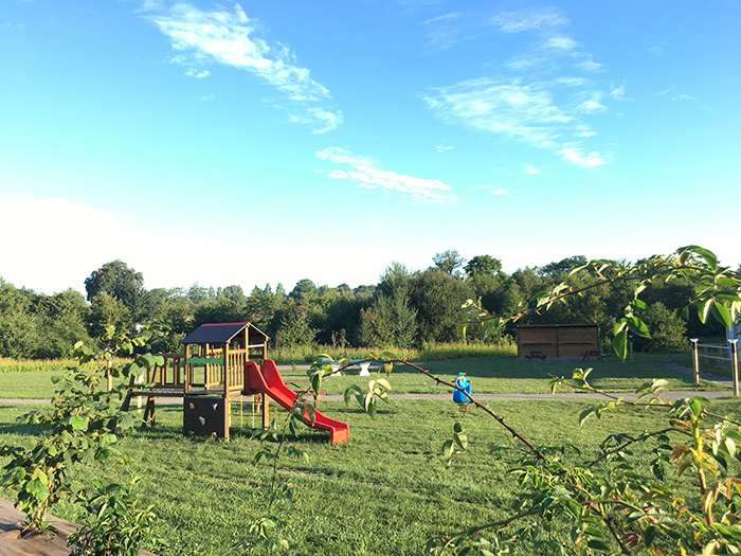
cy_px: 278
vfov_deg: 48.2
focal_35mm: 29
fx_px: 621
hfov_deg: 61.7
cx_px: 370
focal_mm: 4.15
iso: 25
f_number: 2.2
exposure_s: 1/247
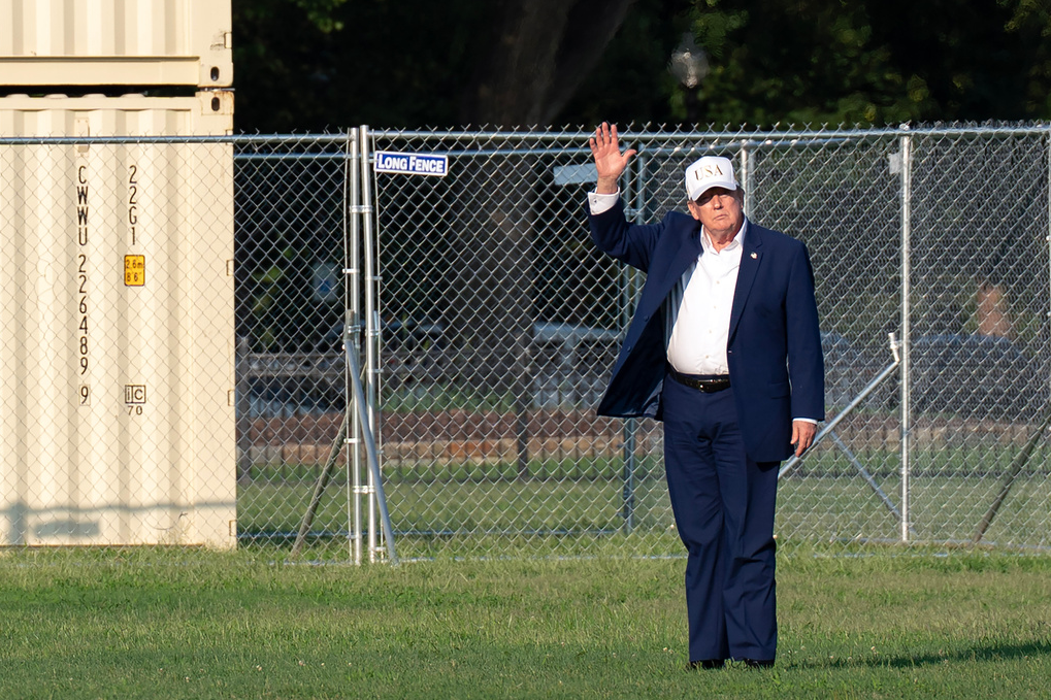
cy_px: 351
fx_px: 5867
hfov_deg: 10.2
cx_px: 524
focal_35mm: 201
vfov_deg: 6.8
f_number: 5
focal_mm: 200
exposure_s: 1/800
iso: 100
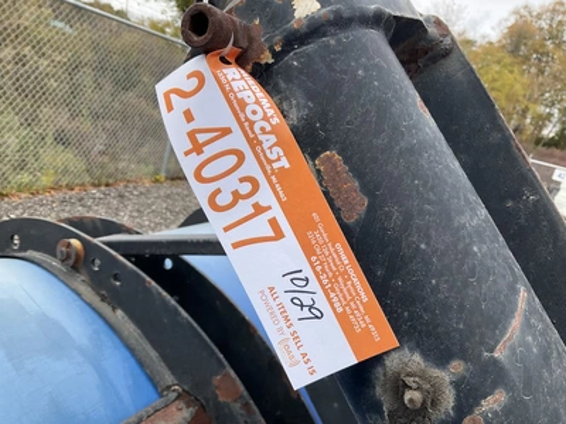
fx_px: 474
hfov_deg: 61.7
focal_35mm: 29
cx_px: 283
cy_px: 212
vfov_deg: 48.2
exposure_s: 1/529
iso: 25
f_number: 1.8
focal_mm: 3
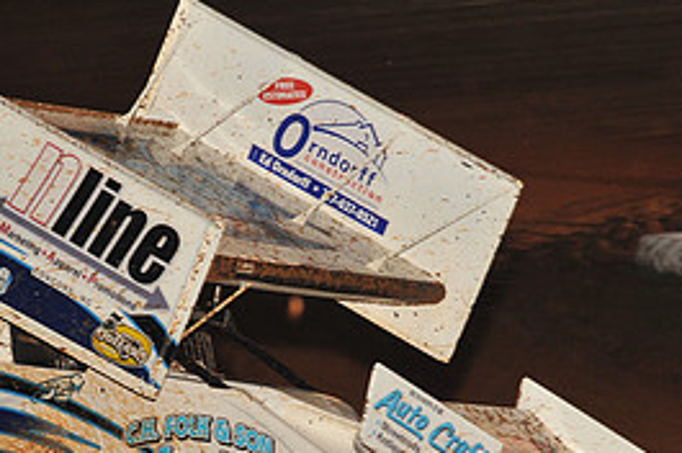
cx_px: 149
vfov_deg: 4.0
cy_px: 420
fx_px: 6414
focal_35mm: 339
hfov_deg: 6.1
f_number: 7.1
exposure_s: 1/320
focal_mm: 155
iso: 1250
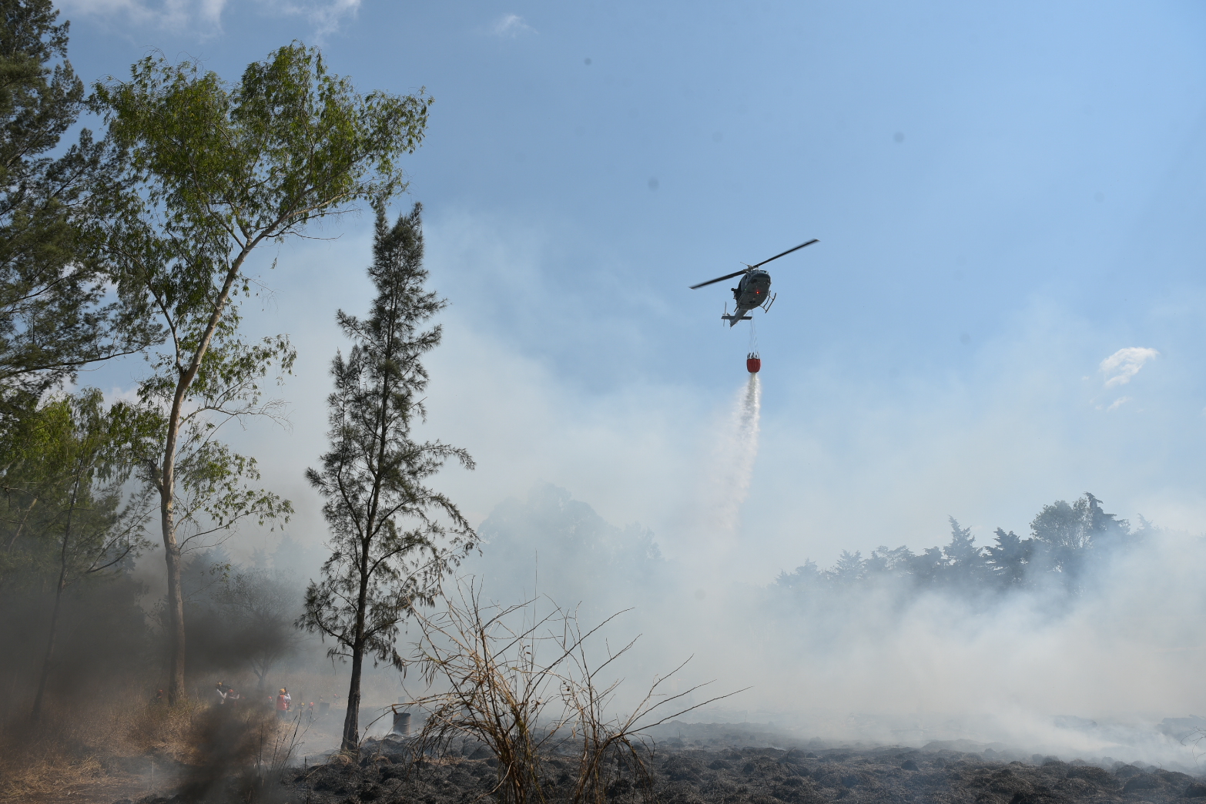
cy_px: 414
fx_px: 1005
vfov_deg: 43.6
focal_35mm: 30
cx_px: 594
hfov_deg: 61.9
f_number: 9
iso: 100
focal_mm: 29
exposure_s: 1/400
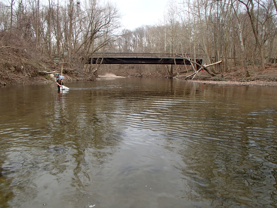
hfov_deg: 63.4
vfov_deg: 49.7
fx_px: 224
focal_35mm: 28
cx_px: 138
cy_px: 104
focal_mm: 5
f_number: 3.9
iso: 125
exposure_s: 1/60
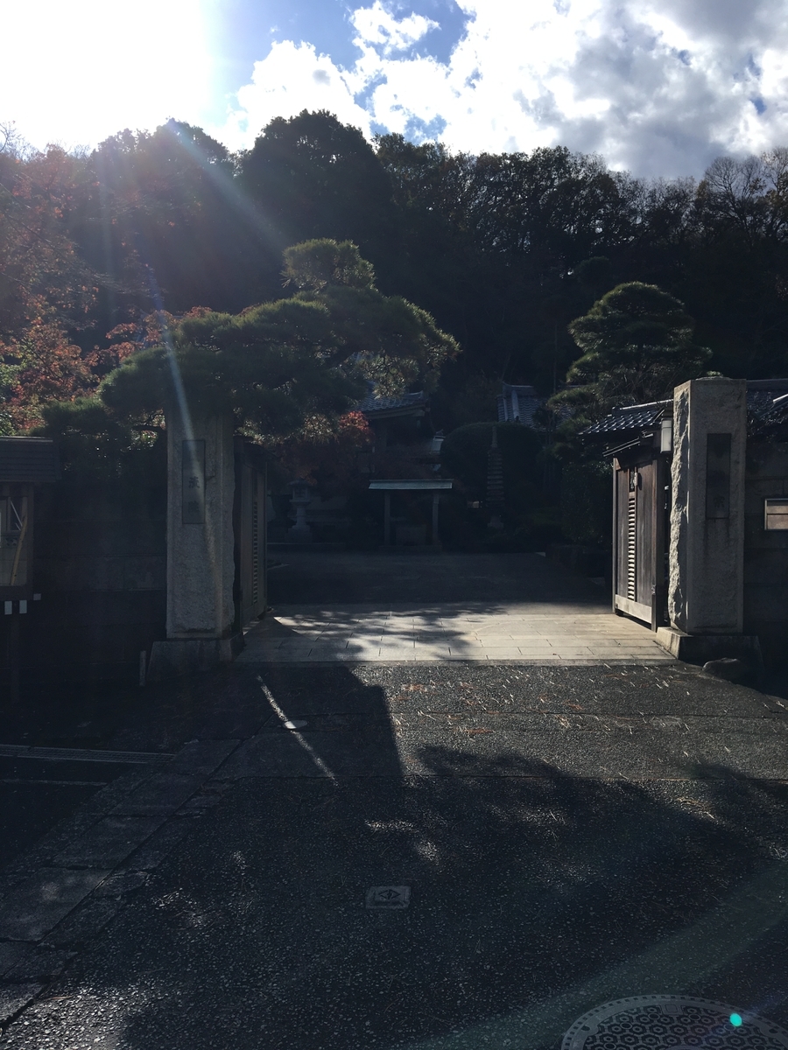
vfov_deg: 61.7
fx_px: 880
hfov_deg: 48.2
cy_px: 525
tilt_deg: -6.8
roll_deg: +0.6
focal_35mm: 29
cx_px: 394
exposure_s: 1/1972
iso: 25
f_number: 2.2
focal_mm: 4.15
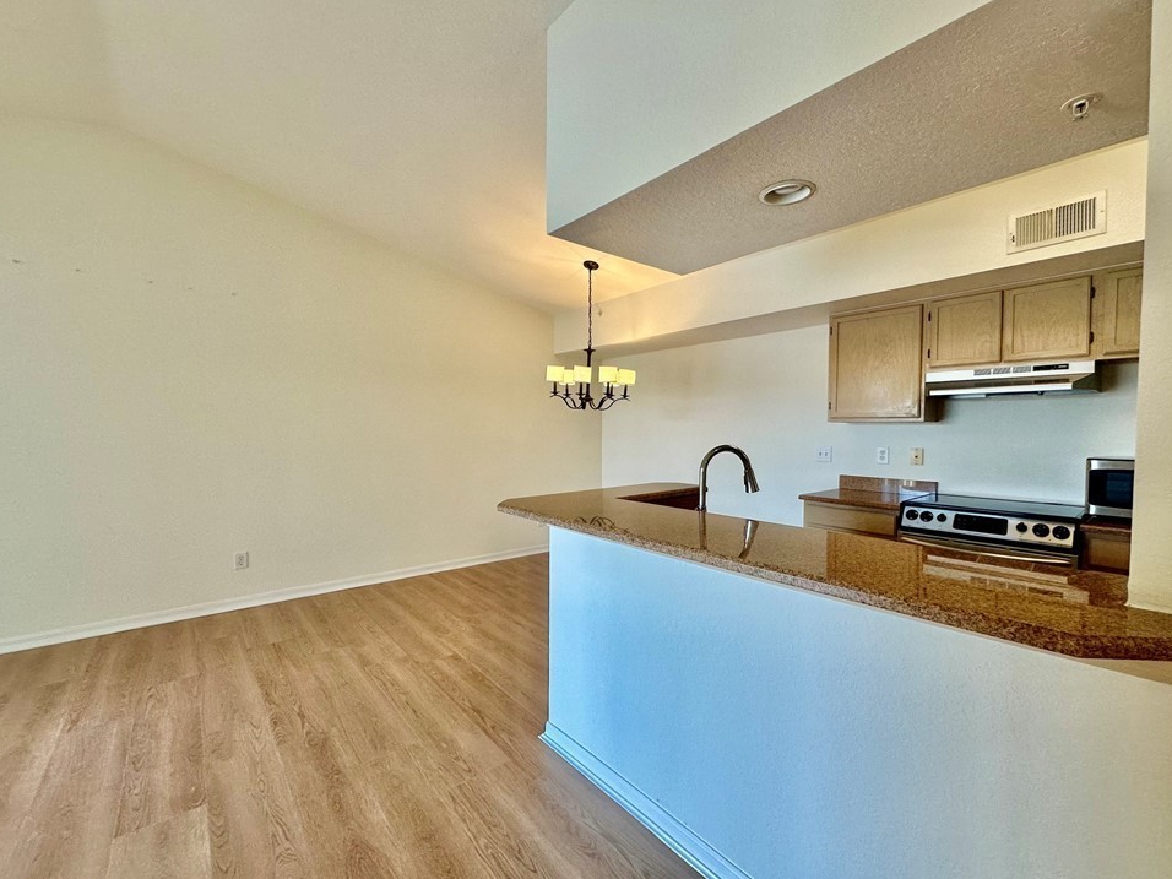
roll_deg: -0.2
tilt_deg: -1.8
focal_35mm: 15
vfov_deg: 81.7
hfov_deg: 98.2
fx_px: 508
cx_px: 599
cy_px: 446
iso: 125
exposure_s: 1/120
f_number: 2.2
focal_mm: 2.22
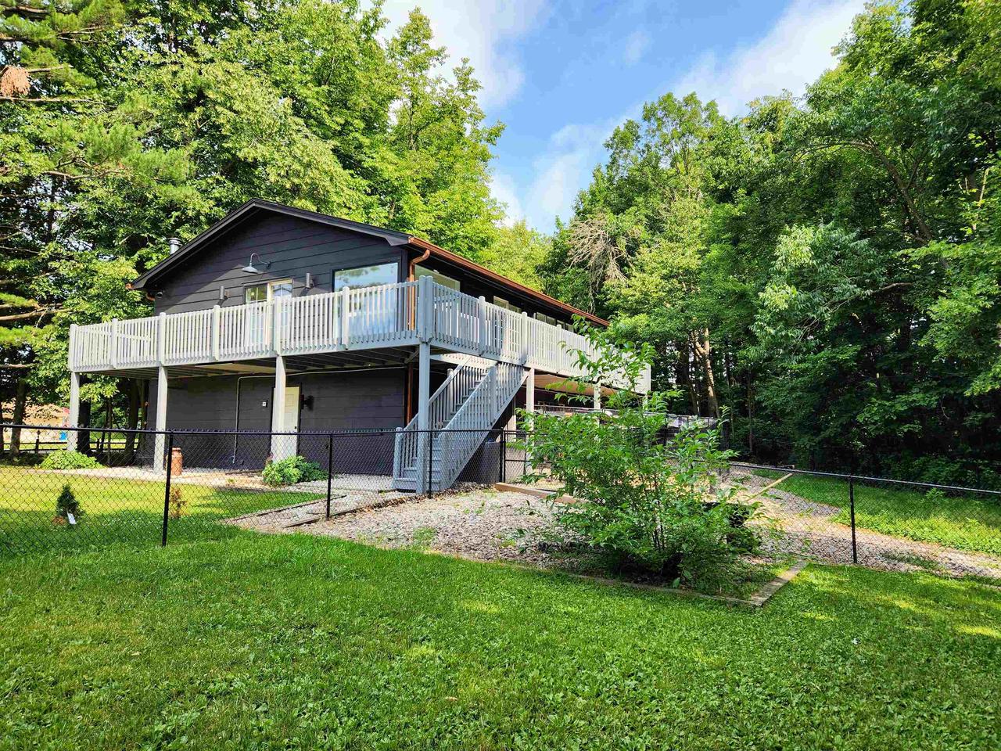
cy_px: 376
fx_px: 665
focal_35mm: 23
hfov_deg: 73.9
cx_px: 500
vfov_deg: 58.9
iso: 20
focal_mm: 5.4
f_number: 1.8
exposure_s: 1/668
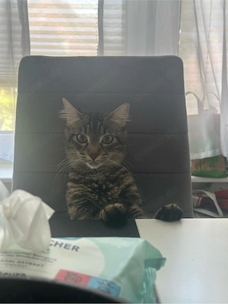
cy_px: 152
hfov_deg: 30.3
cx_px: 114
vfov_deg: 39.7
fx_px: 422
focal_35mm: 48
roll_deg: -1.3
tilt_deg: -10.6
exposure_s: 1/60
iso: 100
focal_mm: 6.86
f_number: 1.78
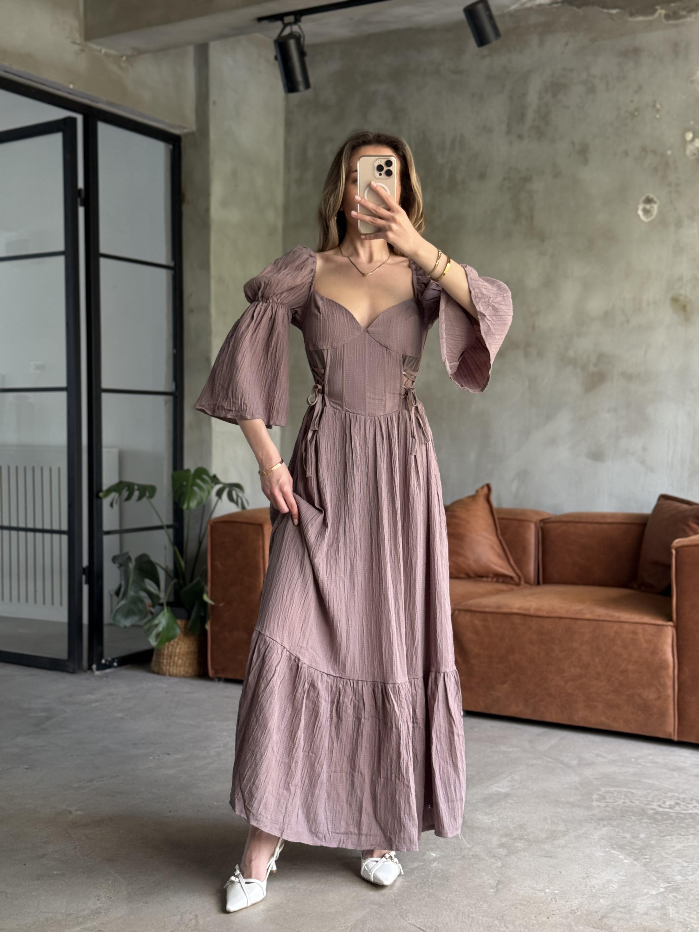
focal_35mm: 48
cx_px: 350
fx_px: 1292
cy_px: 466
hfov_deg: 30.3
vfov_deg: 39.7
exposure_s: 1/73
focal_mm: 6.76
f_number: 1.78
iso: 100
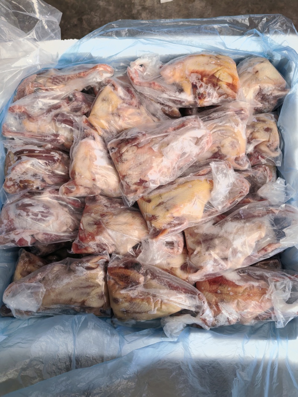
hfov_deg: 51.3
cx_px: 149
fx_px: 310
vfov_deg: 65.3
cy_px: 198
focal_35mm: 27
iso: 50
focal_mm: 5.52
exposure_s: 1/172
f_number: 1.9
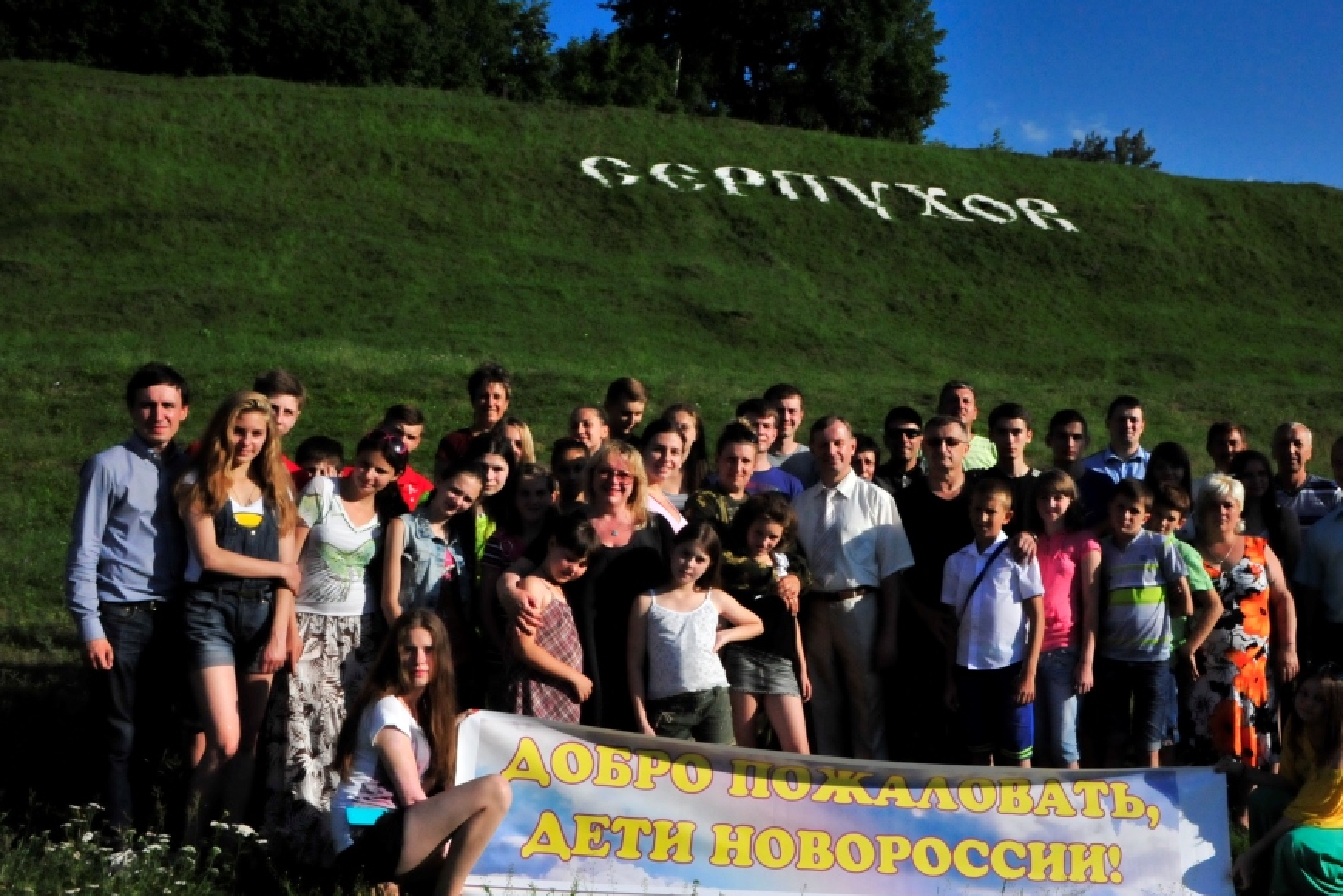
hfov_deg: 48.3
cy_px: 514
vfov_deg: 33.3
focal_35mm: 40
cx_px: 781
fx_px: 1492
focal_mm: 34
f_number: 27
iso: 4500
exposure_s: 1/3000
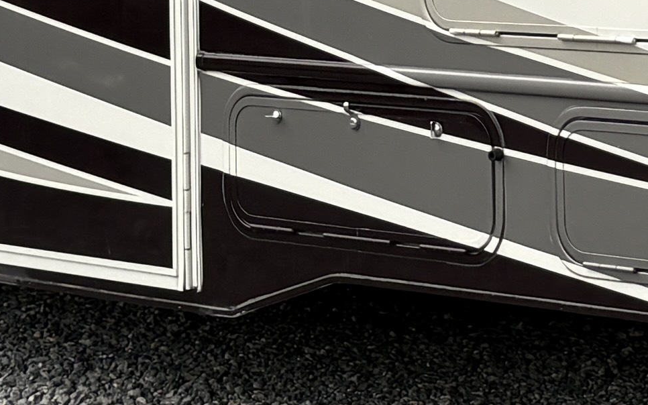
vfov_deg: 7.8
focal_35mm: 163
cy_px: -323
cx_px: 829
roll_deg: +2.0
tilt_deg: +3.5
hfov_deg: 12.5
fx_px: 2879
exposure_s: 1/1667
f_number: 1.6
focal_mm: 5.96
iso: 50
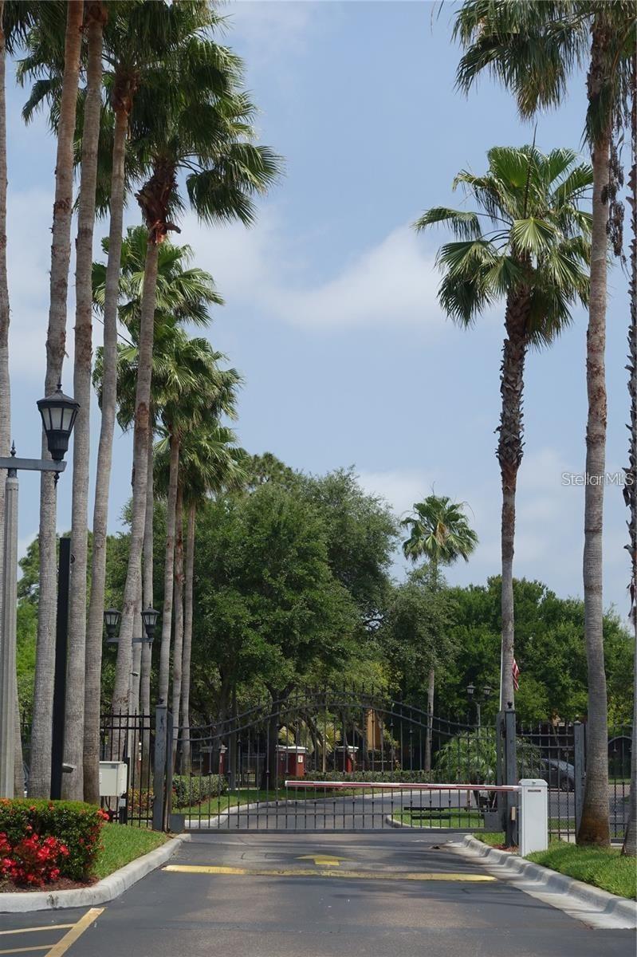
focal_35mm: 66
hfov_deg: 20.6
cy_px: 478
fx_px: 1753
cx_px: 318
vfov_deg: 30.5
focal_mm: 24.09
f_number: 5.6
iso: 125
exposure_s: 1/640
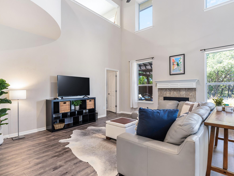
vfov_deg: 69.9
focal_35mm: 19
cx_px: 127
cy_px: 89
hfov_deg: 85.8
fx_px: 125
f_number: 8
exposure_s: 1/4
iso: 320
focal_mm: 16.5
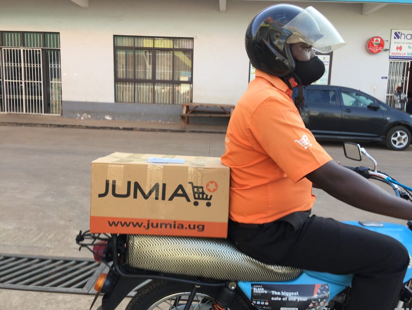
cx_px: 206
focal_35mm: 29
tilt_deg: -9.3
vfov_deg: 48.2
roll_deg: -4.0
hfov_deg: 61.6
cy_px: 155
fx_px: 345
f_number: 2.2
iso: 32
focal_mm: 4.15
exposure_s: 1/293
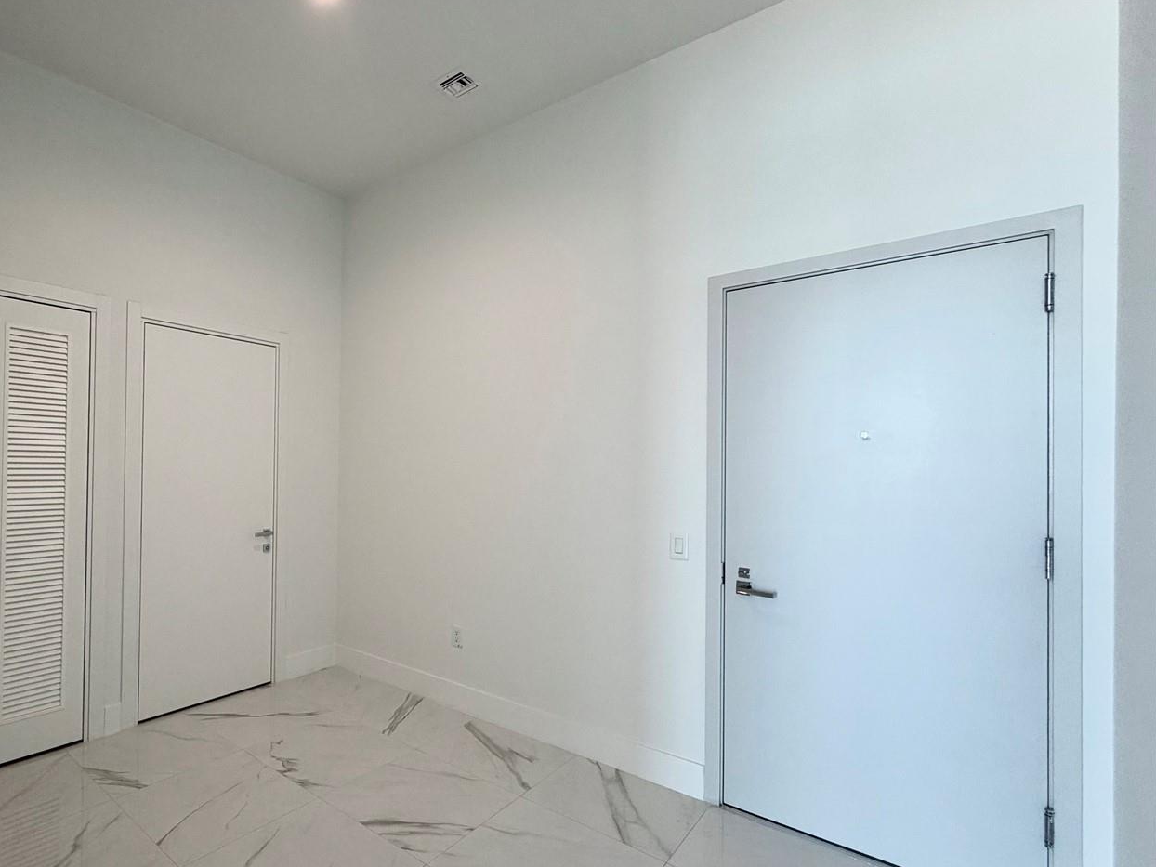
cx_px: 415
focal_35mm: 18
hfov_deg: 85.6
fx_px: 601
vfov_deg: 71.5
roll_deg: -0.6
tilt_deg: +1.0
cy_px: 459
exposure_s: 1/121
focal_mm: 2.22
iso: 125
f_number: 2.2
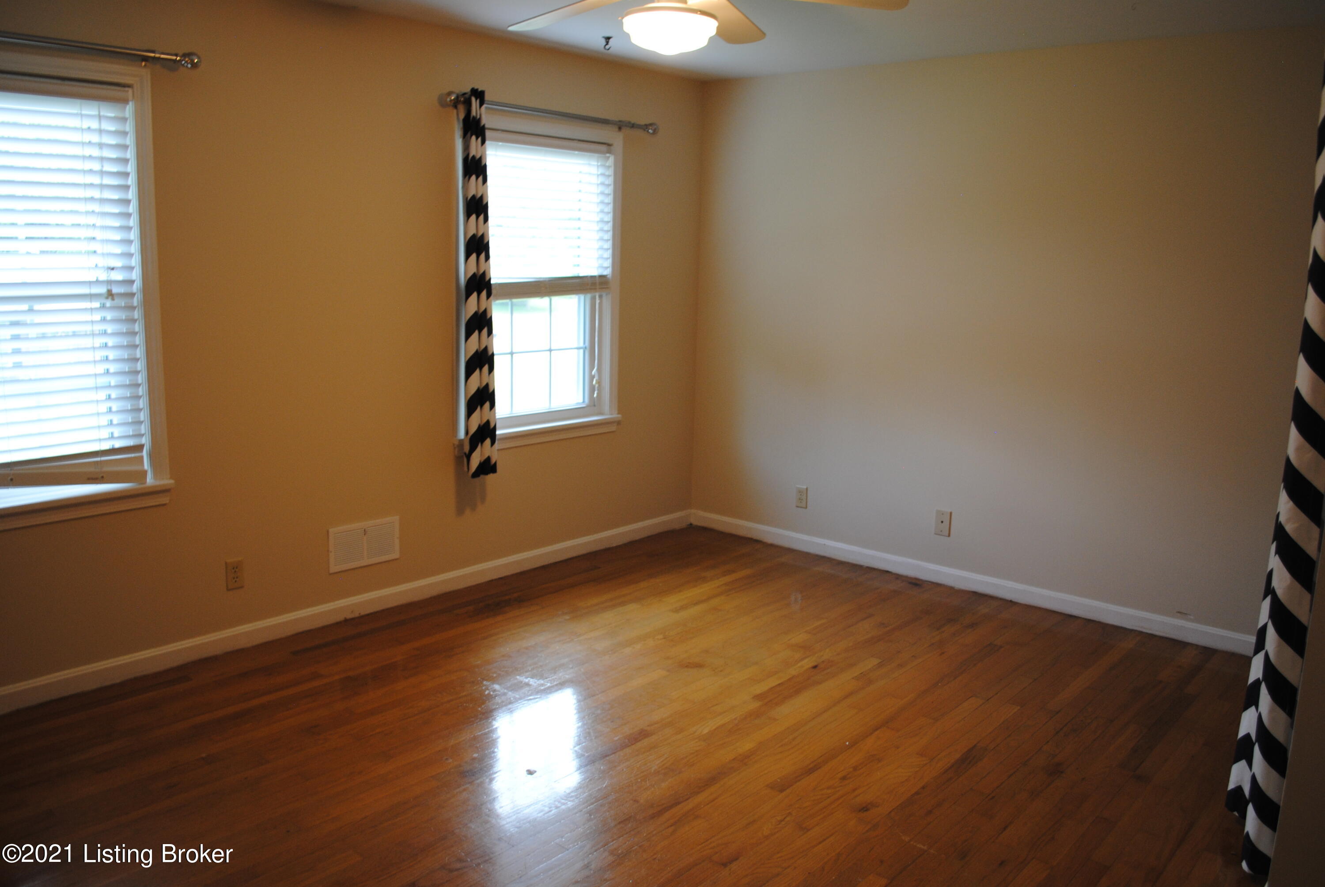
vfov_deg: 48.0
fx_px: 995
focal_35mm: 27
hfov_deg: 67.3
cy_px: 444
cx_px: 662
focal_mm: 18
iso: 250
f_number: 3.5
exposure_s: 1/30
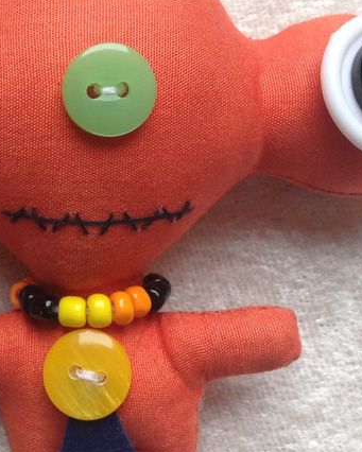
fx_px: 1071
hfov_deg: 18.9
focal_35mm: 80
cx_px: 56
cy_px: 155
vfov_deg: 23.7
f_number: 2.4
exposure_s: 1/15
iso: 64
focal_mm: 4.28
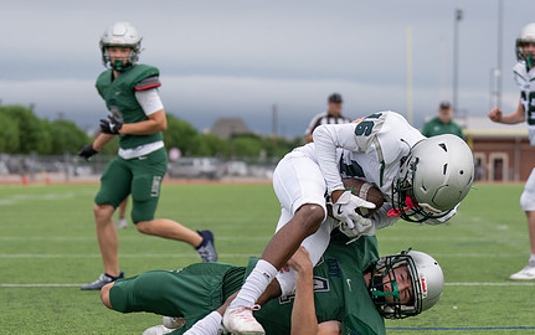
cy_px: 230
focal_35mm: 128
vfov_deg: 10.2
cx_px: 281
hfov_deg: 16.3
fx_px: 1868
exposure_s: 1/1250
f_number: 2.8
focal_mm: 72
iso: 250
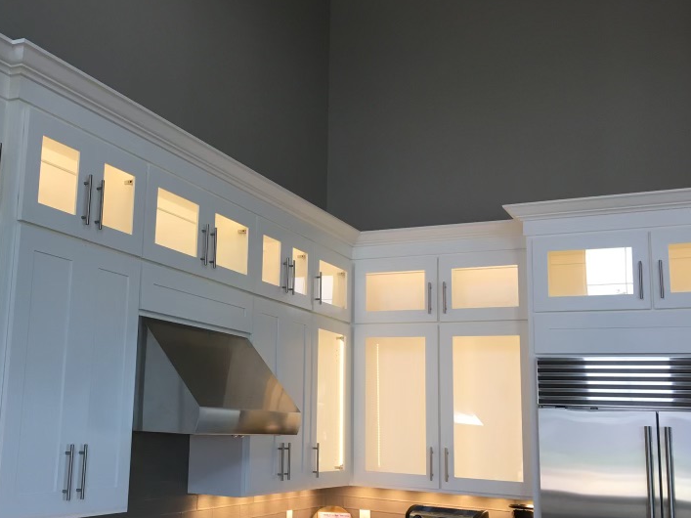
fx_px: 838
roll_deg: -2.3
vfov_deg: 34.3
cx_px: 207
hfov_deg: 43.9
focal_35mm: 42
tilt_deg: +10.4
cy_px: 270
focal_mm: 4.15
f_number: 2.2
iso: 25
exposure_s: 1/40
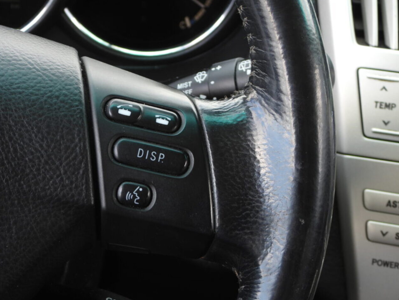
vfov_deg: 15.6
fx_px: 1095
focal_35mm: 95
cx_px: 164
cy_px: 176
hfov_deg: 20.6
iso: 100
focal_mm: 13.5
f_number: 3.5
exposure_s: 1/80
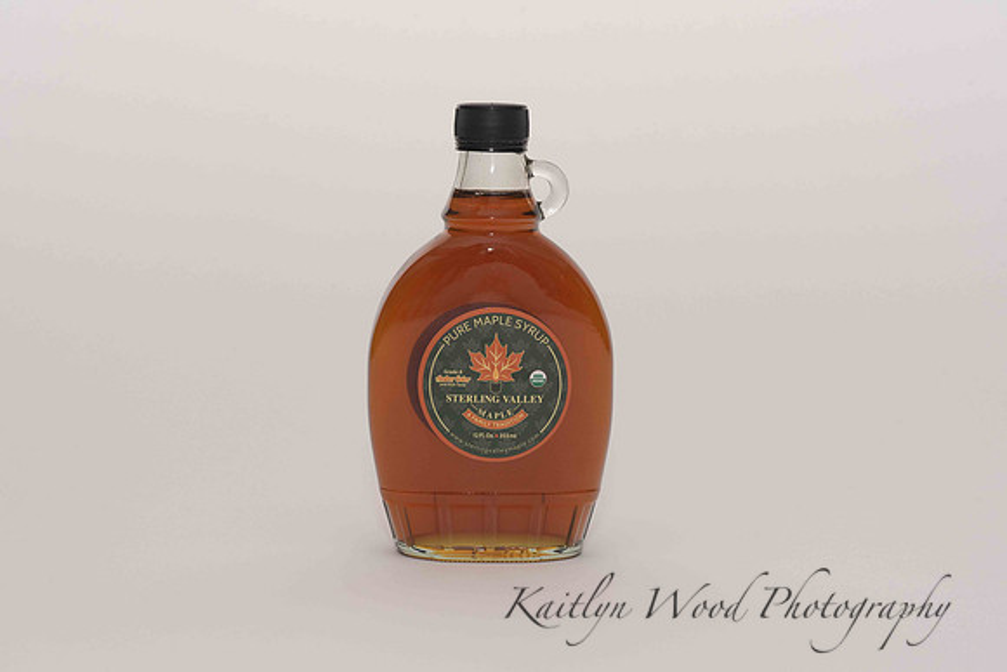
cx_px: 504
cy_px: 336
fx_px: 2378
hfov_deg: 23.9
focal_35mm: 85
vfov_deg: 16.1
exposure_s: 1/100
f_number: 13
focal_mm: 85
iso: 400
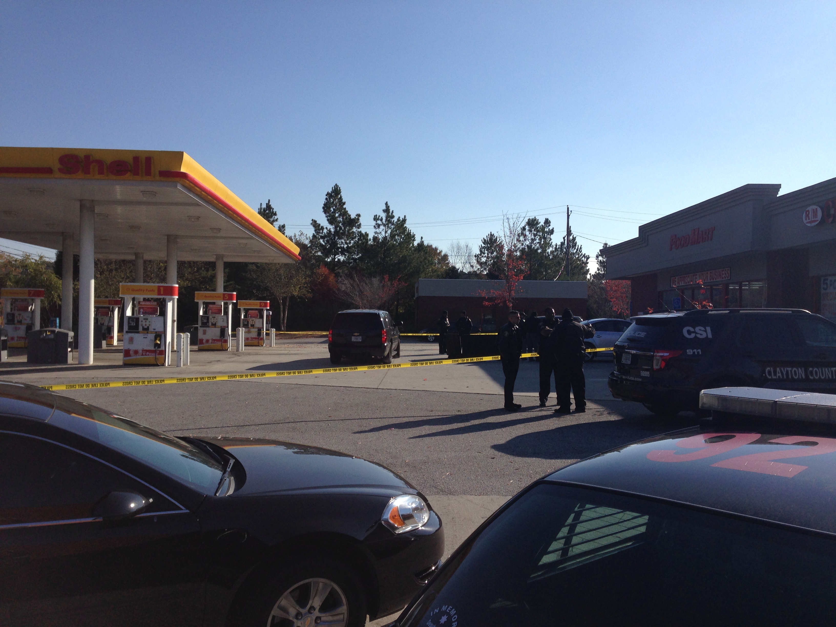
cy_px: 314
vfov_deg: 42.9
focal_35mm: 33
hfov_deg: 55.4
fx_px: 797
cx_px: 418
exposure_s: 1/2710
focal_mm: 4.12
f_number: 2.4
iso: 50
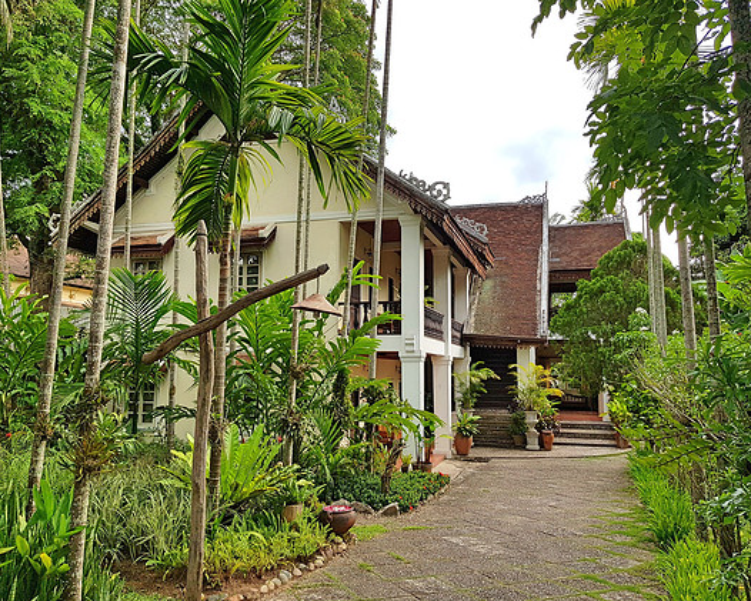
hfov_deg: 62.1
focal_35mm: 28
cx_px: 340
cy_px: 303
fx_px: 622
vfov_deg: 51.5
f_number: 1.7
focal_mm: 4.2
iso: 40
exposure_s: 1/802
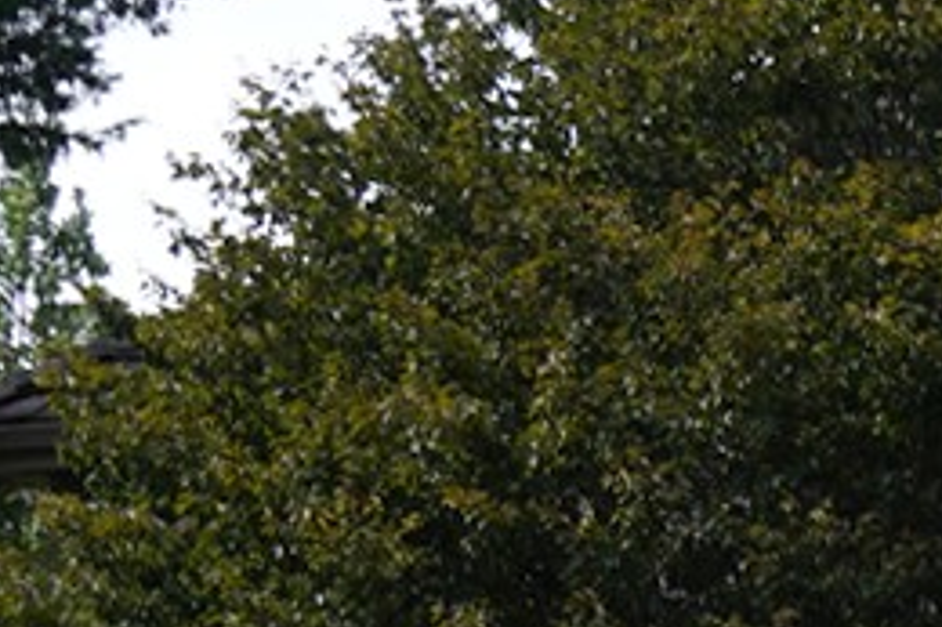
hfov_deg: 6.3
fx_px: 7243
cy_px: 1214
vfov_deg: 4.9
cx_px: 3496
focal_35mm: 277
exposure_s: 1/100
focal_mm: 36
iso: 100
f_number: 8
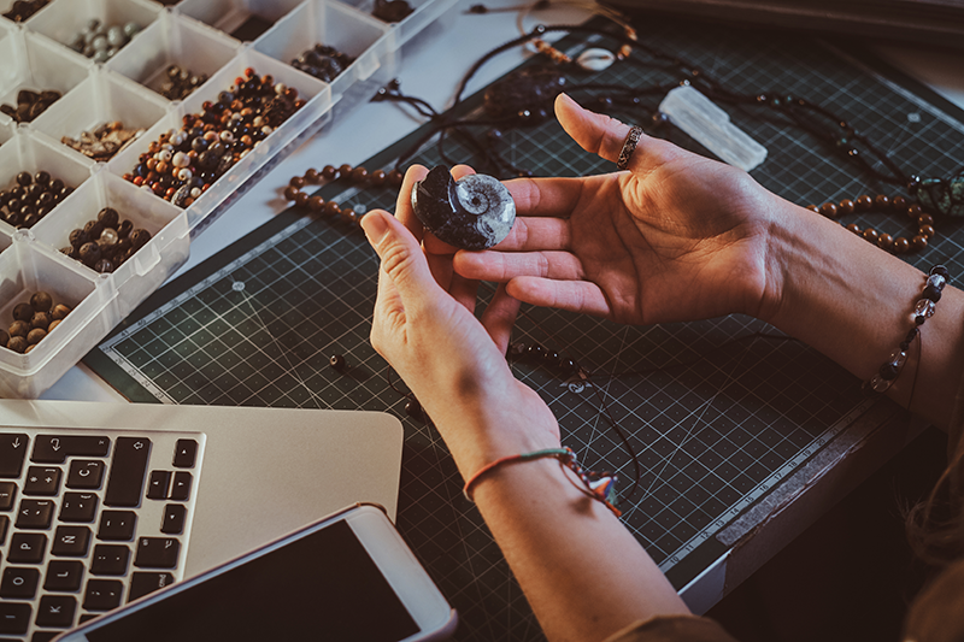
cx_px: 482
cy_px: 321
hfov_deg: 24.2
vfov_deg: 16.3
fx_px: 2249
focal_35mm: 84
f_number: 2.5
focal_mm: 56
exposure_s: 1/125
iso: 800
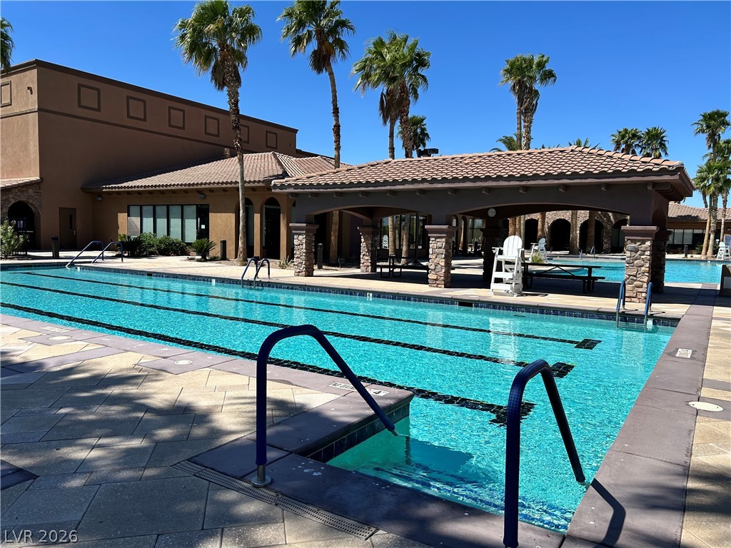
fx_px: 549
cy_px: 274
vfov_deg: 53.1
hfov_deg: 67.3
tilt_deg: -5.0
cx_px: 366
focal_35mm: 26
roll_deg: -1.0
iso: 50
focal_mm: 5.7
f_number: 1.5
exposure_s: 1/6211
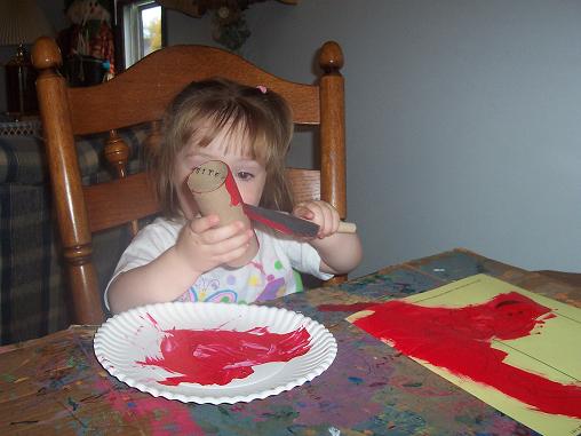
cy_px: 218
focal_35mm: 37
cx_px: 290
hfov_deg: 50.1
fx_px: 621
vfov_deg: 38.7
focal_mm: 5.6
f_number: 2.8
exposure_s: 1/60
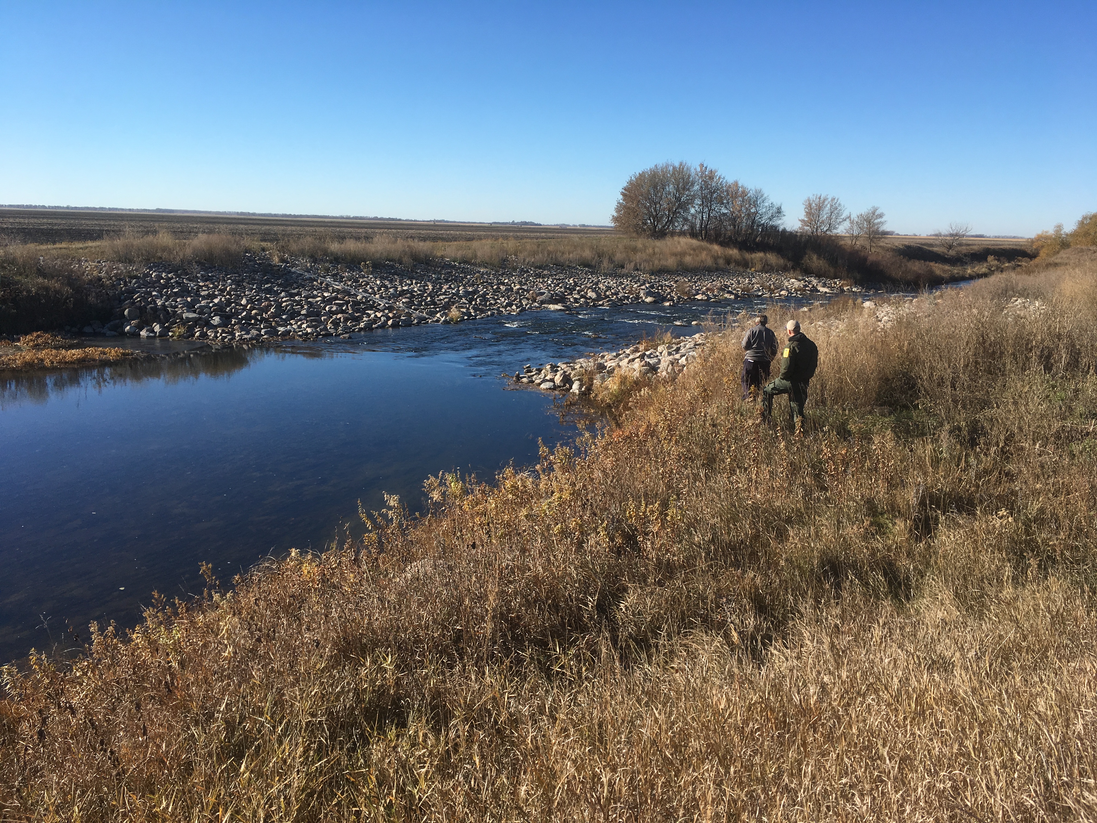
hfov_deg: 61.7
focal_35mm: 29
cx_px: 548
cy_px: 412
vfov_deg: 48.2
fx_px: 919
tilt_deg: -11.4
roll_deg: -2.4
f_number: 2.2
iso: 25
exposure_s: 1/1570
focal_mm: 4.15
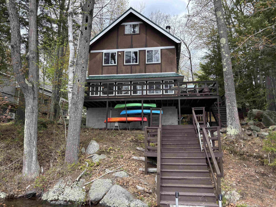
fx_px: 207
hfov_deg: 67.3
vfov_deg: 53.1
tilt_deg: +13.3
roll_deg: -0.9
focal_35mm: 26
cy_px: 104
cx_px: 138
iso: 50
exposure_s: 1/525
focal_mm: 5.96
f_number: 1.6
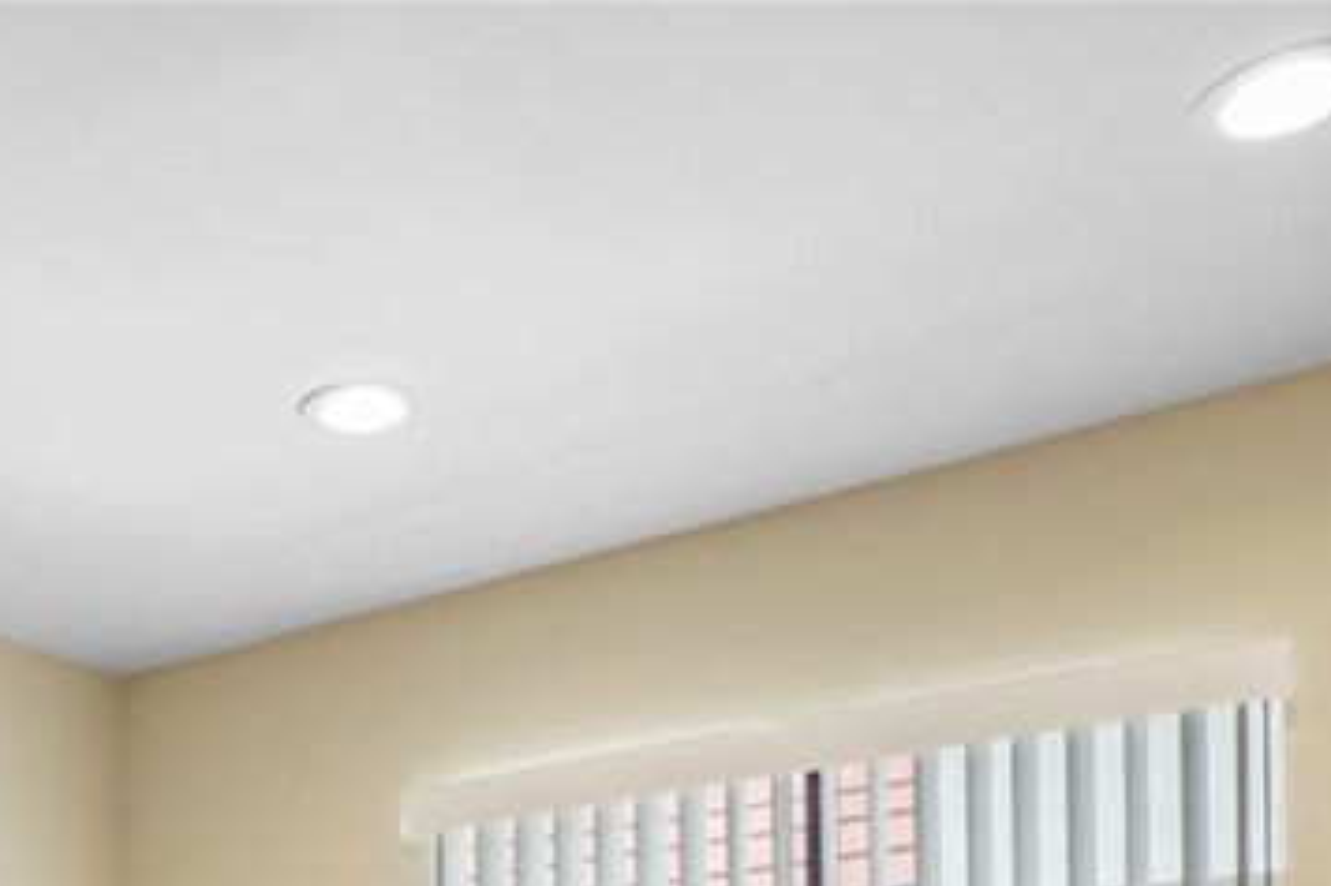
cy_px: 1271
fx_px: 1700
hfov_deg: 40.5
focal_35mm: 46
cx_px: 221
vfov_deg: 24.0
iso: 3200
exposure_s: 1/30
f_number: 9
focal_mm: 16
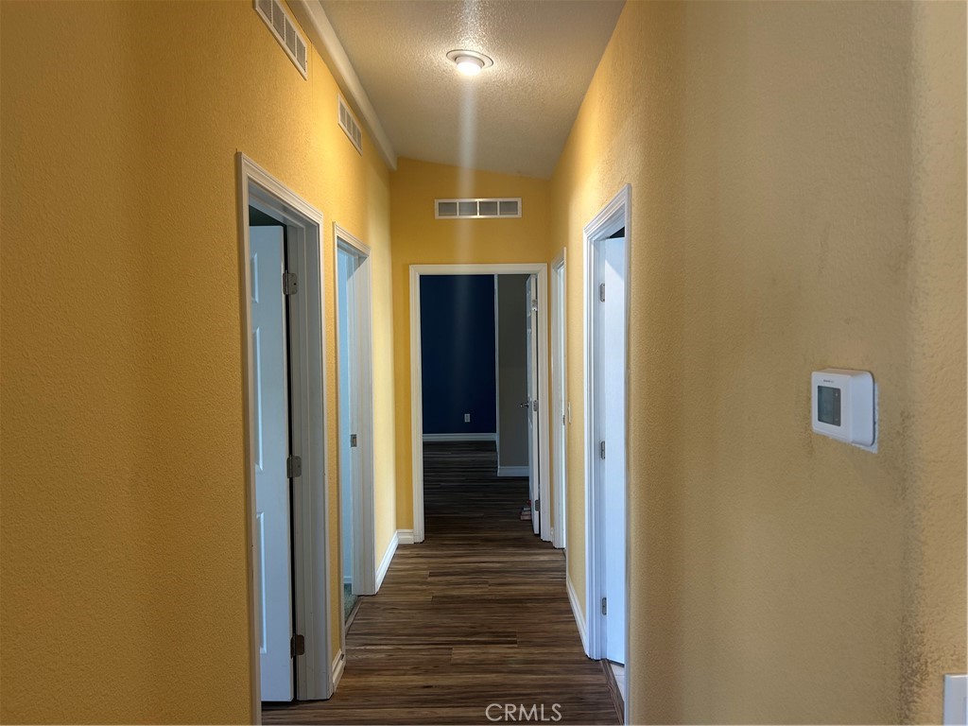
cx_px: 484
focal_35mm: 26
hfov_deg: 67.3
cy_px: 363
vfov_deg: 53.1
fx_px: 727
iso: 80
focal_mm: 5.7
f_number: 1.5
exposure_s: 1/60
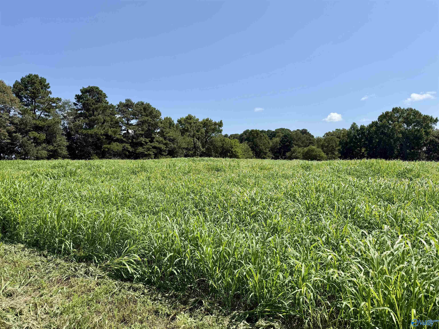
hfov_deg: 71.6
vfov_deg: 56.8
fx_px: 304
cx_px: 220
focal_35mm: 24
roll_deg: +0.8
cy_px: 164
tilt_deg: +0.4
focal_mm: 6.76
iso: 80
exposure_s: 1/4405
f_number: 1.78
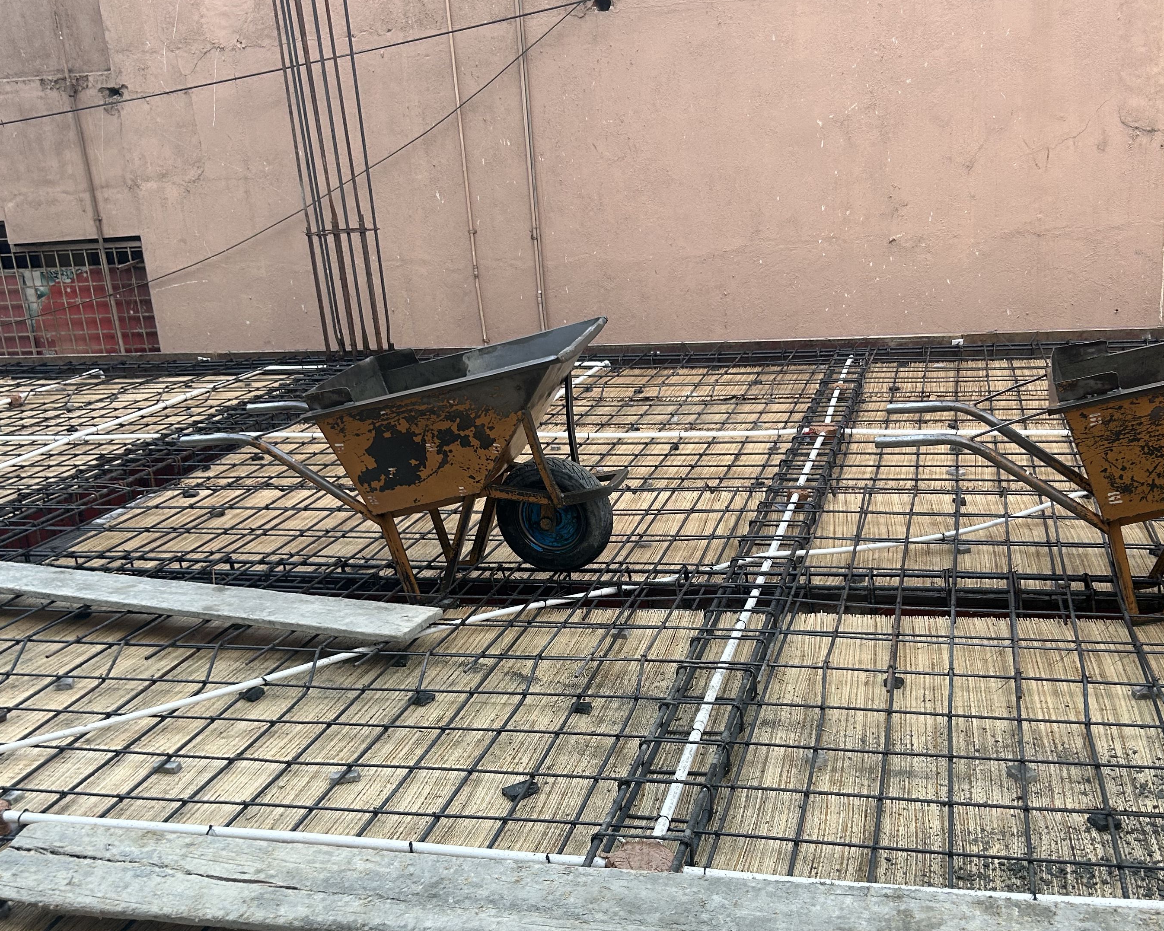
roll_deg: +3.8
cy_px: 542
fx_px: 1309
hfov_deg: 47.9
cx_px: 625
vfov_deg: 39.0
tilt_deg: -19.3
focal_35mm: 38
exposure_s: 1/121
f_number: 1.5
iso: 80
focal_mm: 5.7
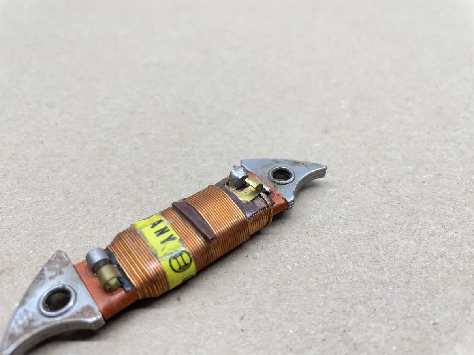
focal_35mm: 26
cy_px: 178
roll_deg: +0.3
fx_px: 356
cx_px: 237
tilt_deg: -40.3
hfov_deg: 67.3
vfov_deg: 53.1
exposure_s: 1/100
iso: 64
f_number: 1.6
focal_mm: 4.2
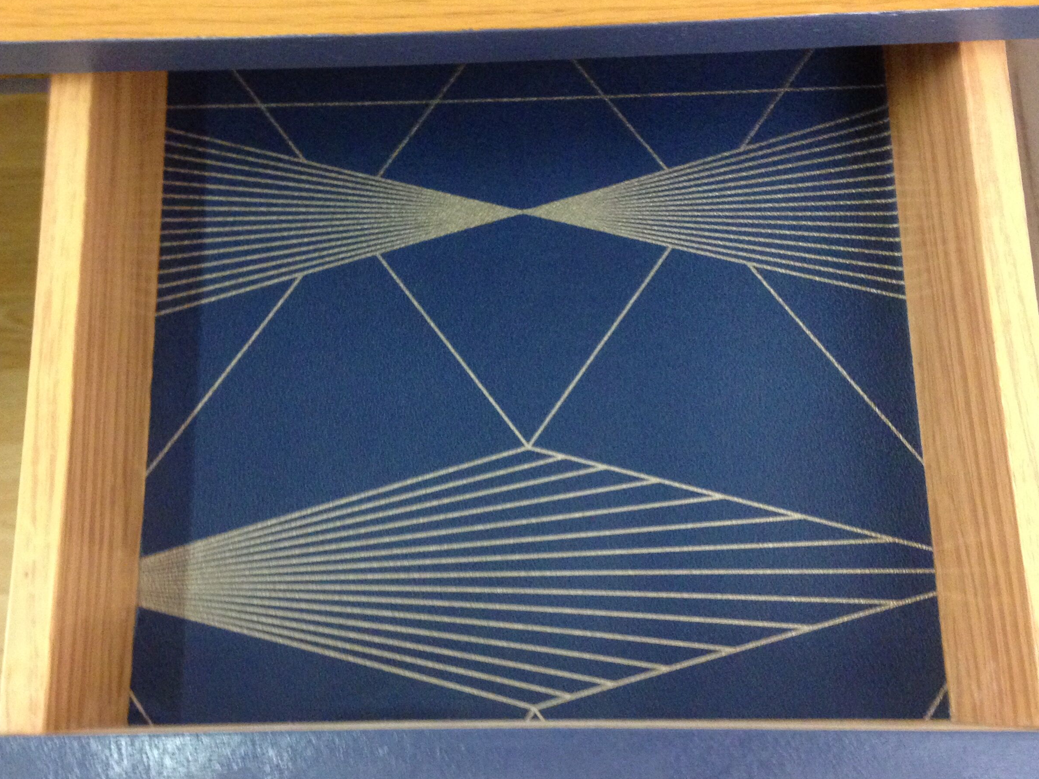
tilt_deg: -74.0
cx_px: 474
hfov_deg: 42.0
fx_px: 1351
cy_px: 361
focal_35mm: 45
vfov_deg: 32.2
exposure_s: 1/20
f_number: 2.4
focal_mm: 4.12
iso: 400
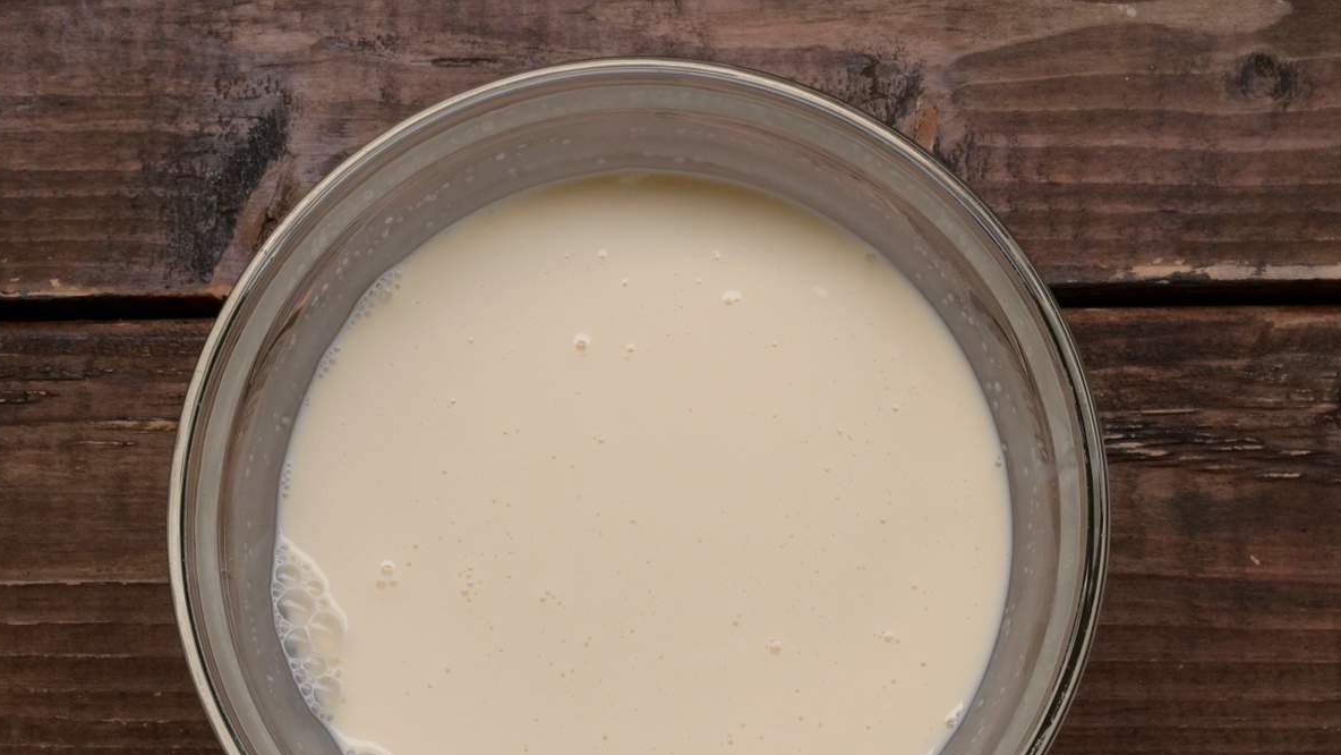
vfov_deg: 22.5
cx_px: 665
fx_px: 1885
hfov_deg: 39.2
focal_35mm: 53
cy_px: 509
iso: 500
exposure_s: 1/60
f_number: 11
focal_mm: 24
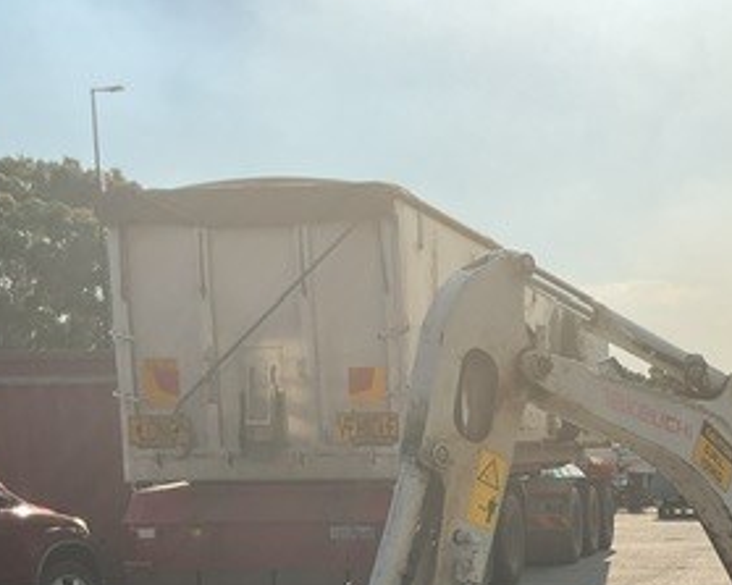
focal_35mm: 65
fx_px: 1408
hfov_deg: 27.2
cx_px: 763
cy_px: 619
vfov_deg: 22.4
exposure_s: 1/3322
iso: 16
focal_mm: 3
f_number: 1.8
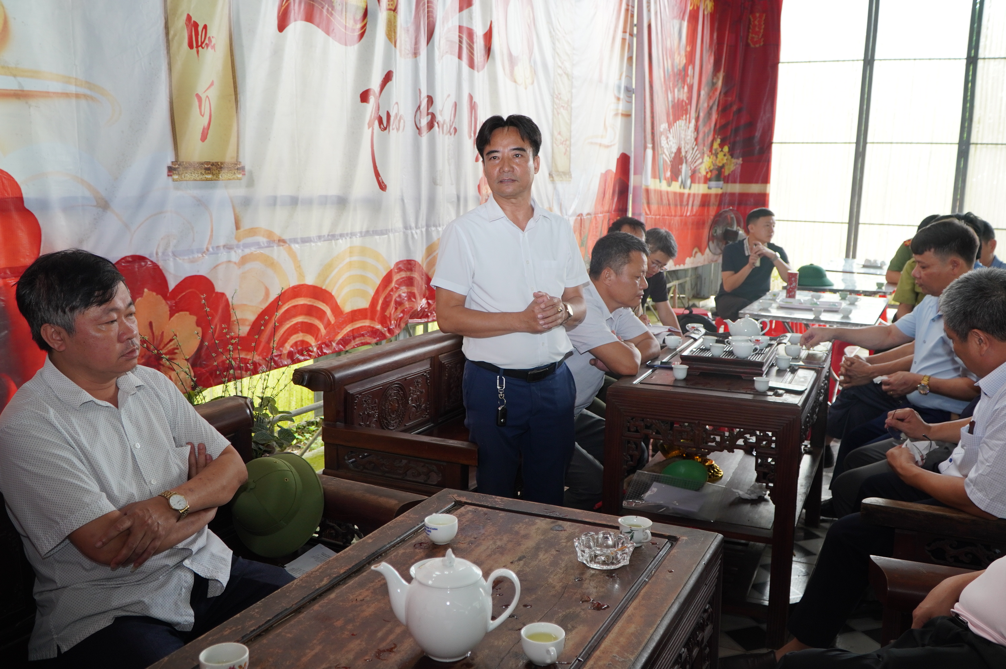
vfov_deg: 41.6
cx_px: 503
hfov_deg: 59.5
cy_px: 334
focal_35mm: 32
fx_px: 879
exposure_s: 1/60
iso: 400
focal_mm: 21
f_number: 4
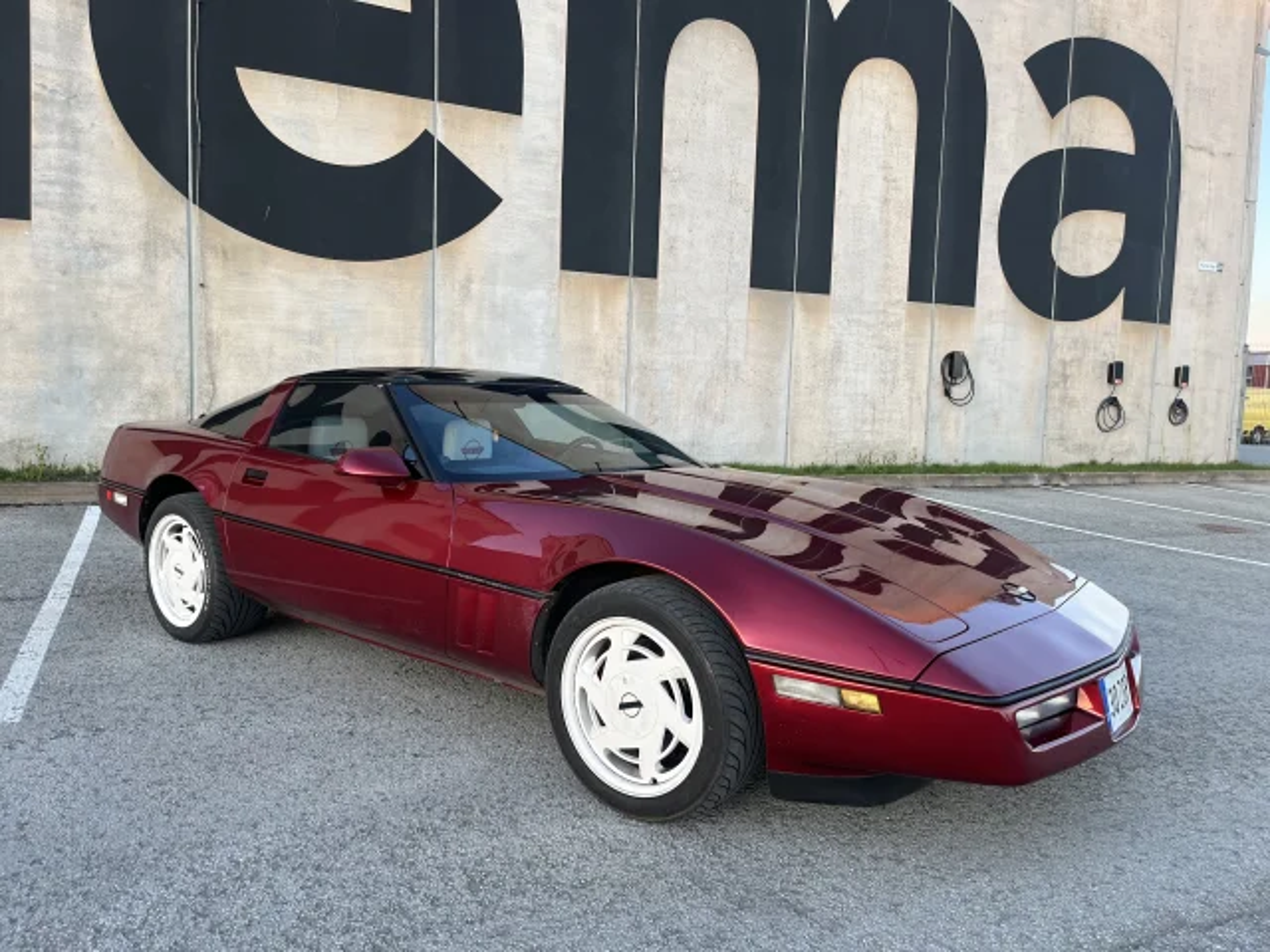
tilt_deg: -5.6
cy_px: 476
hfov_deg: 67.3
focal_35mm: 26
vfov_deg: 53.1
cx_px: 635
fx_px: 954
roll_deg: -2.4
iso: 64
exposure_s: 1/122
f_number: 1.6
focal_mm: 5.1
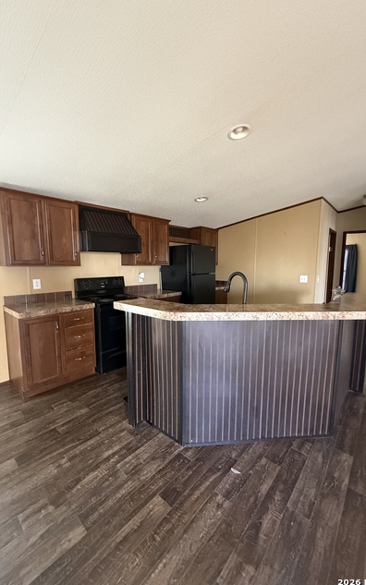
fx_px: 239
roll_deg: -0.5
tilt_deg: -6.6
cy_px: 292
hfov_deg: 74.8
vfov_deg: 101.4
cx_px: 189
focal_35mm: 15
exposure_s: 1/60
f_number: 2.2
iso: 1250
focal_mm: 2.22
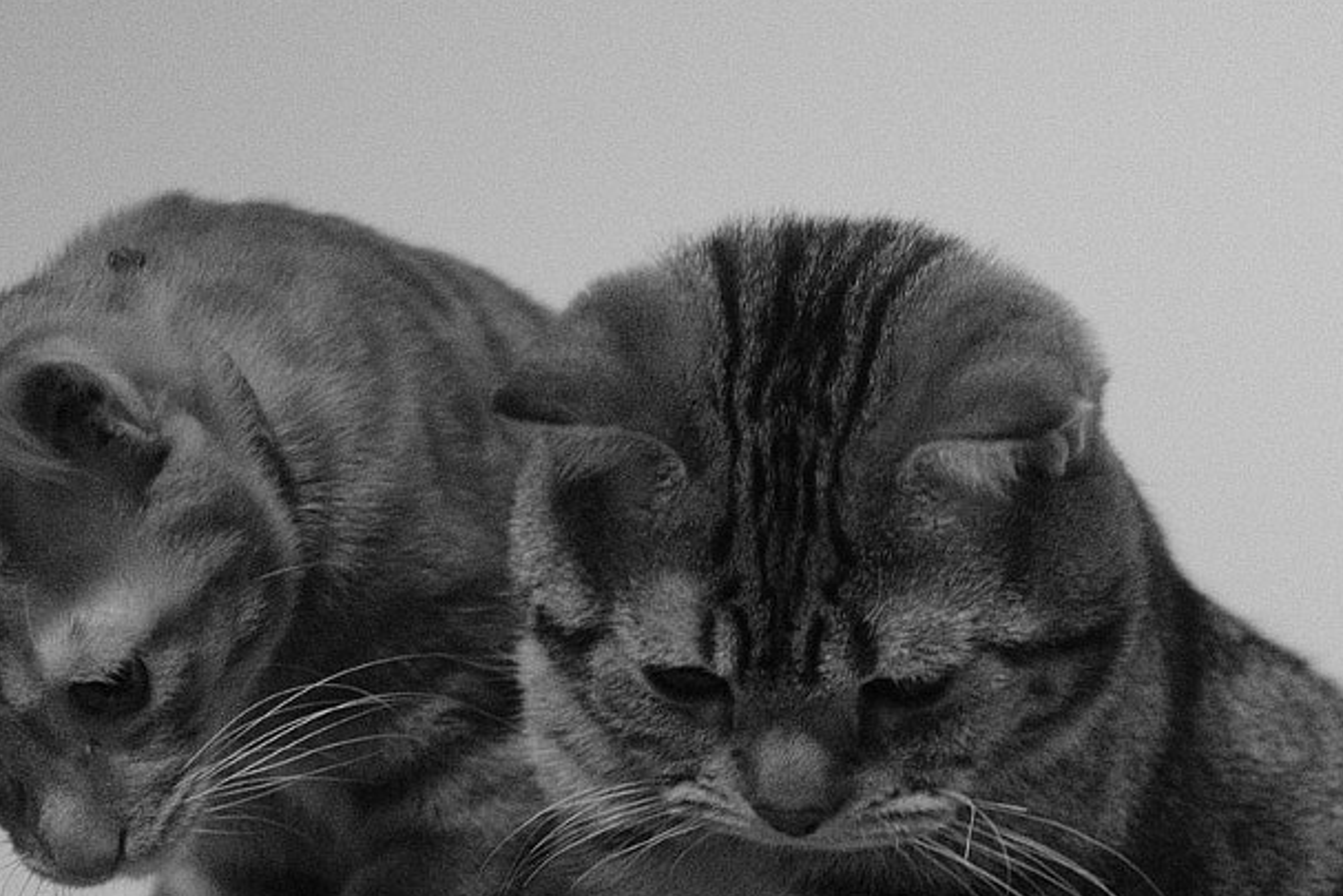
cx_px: 531
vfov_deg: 12.5
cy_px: 1007
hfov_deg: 18.9
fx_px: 4030
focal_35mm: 108
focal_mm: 27
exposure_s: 1/125
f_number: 2.8
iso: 5000
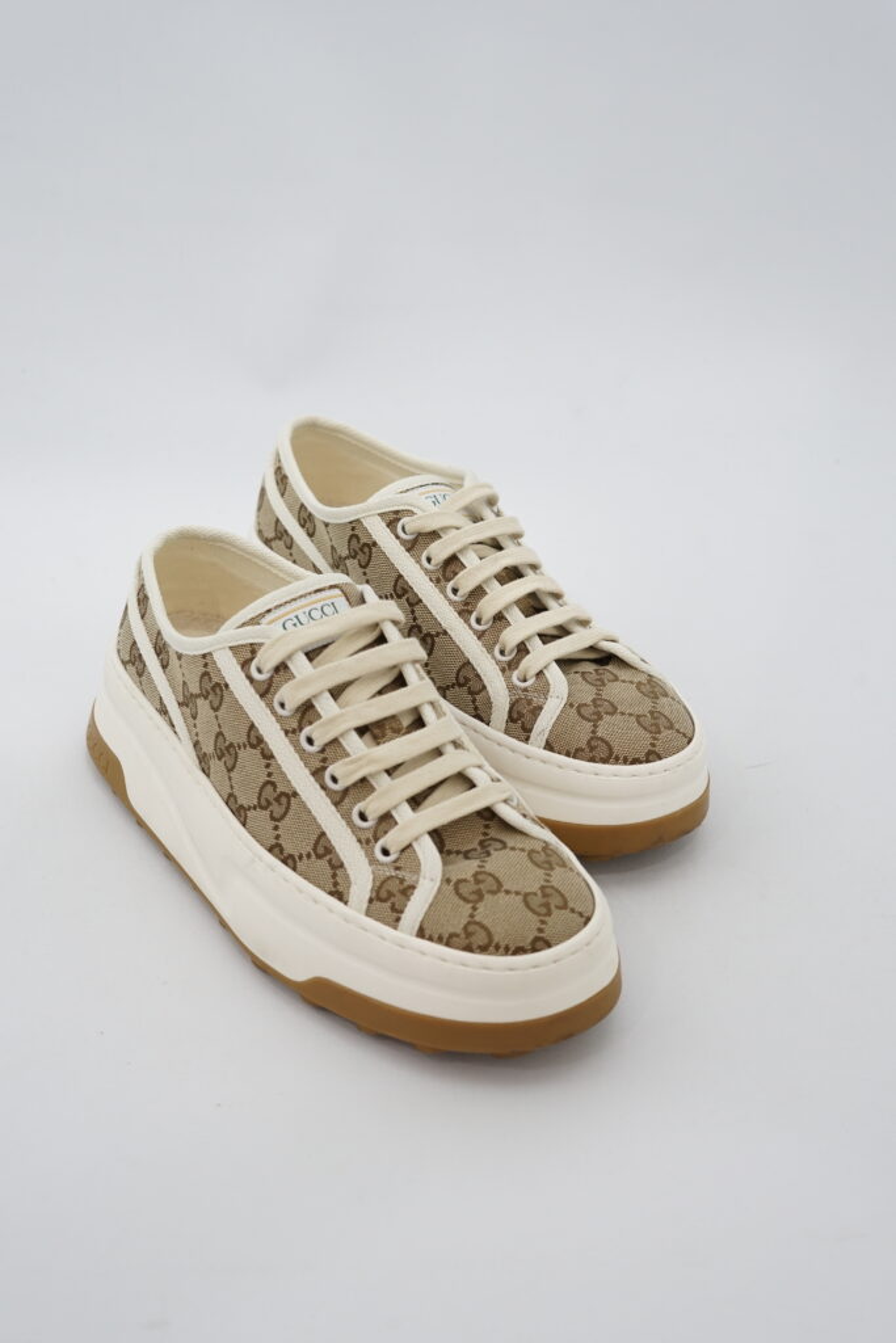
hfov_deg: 27.0
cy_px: 672
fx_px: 1866
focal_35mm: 50
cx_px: 448
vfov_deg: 39.6
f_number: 6.3
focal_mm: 50
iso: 640
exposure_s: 1/20
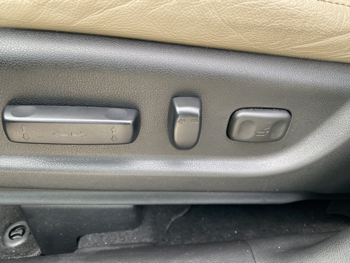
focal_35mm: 25
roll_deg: +2.7
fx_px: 253
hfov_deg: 69.4
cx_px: 175
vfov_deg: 54.9
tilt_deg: -36.5
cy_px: 132
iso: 125
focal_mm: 4.25
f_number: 1.8
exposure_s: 1/112
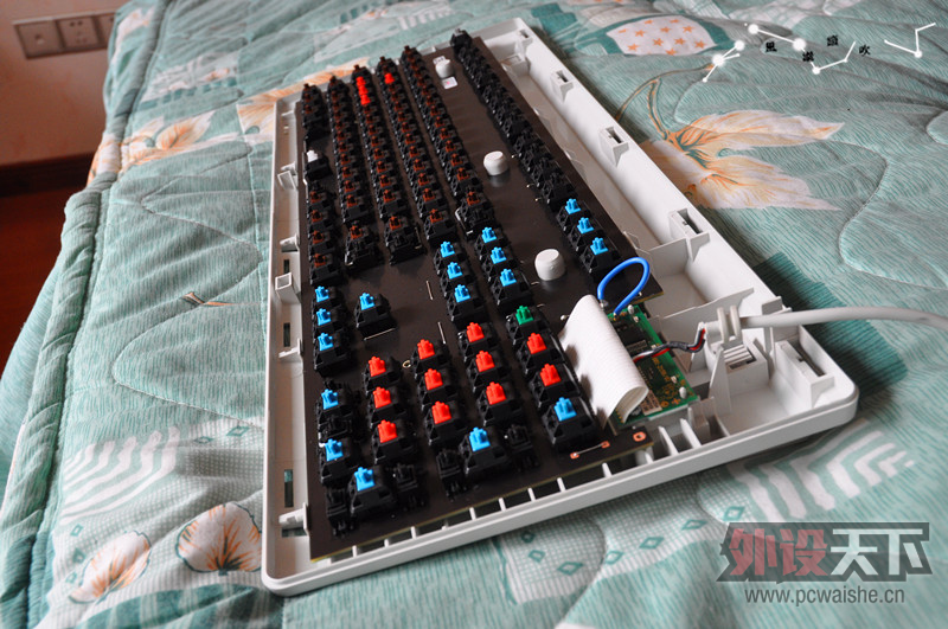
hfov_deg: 53.2
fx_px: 947
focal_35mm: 36
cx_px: 474
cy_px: 314
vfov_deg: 36.8
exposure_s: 1/80
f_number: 8
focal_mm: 24
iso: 800
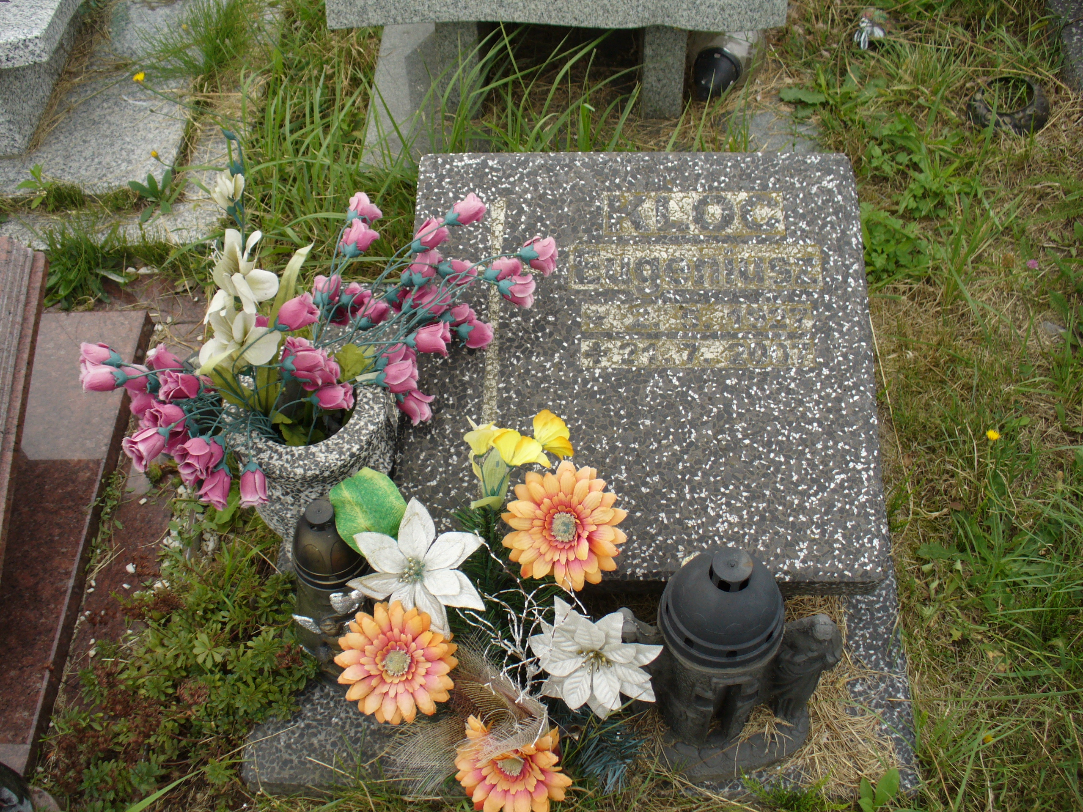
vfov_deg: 38.7
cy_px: 406
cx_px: 542
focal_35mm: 37
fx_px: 1158
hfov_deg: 50.1
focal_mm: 6.1
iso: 80
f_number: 2.8
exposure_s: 1/500
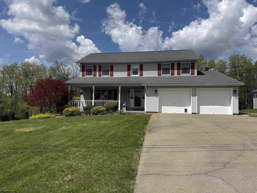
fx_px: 178
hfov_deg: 71.6
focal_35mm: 24
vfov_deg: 56.8
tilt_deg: +3.7
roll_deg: -1.2
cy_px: 96
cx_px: 128
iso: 80
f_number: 1.78
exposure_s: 1/8130
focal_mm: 6.76
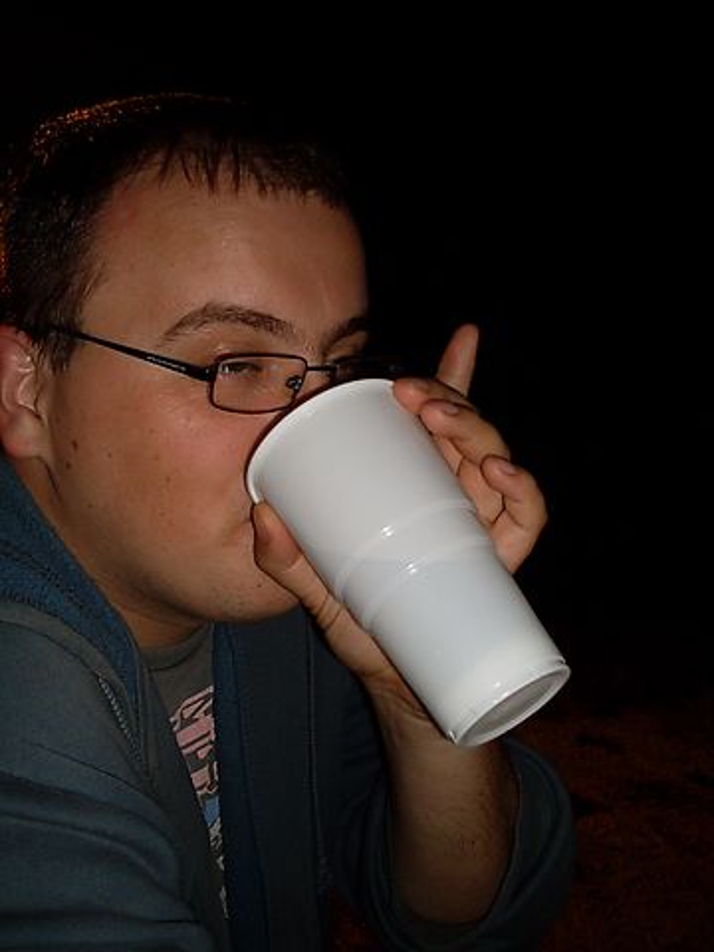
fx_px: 1045
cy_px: 476
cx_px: 357
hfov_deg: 37.7
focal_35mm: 38
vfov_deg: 49.0
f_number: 2.8
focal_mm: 6.3
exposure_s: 1/45
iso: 100
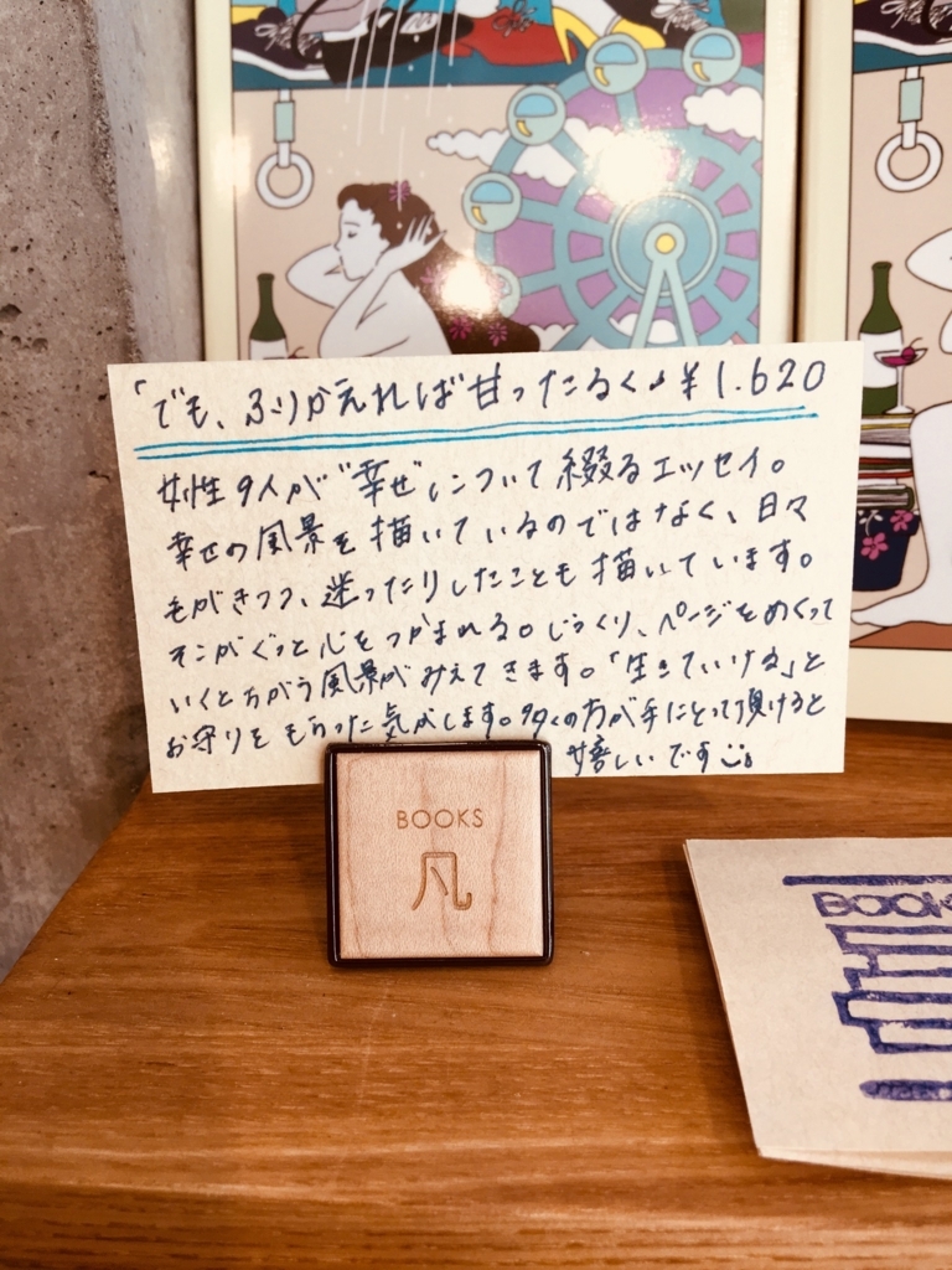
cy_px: 635
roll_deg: +1.4
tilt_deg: -22.7
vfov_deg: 61.7
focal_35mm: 29
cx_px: 476
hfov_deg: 48.2
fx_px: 1063
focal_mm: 4.15
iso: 40
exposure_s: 1/120
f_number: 2.2
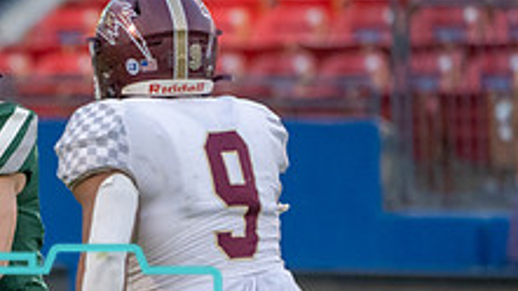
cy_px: 325
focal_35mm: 1389
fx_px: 19067
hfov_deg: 1.6
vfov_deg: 0.9
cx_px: -114
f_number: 5.6
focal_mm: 400
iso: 3200
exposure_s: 1/1250
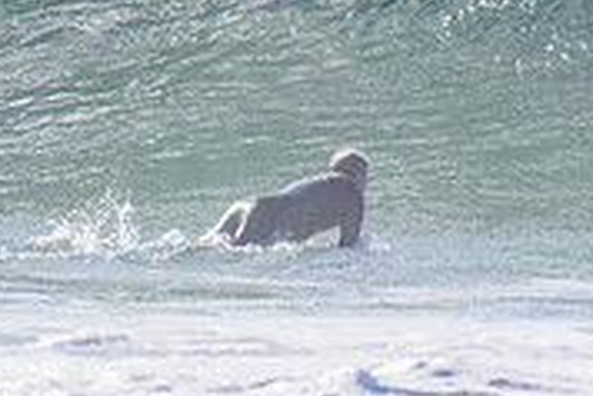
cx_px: -333
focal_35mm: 2438
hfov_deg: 0.8
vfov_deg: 0.6
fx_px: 40191
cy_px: -185
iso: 280
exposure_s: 1/2000
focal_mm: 500
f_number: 5.6
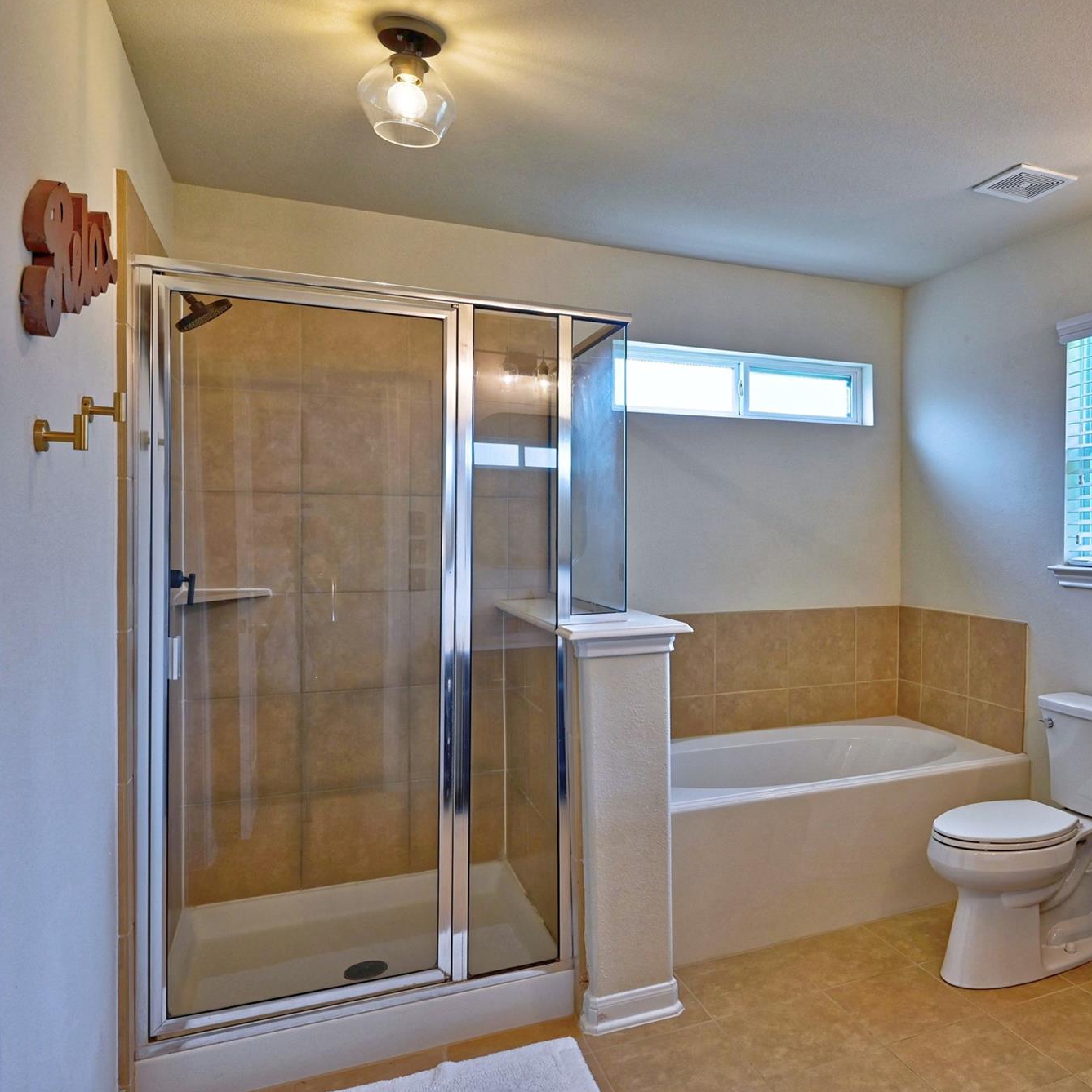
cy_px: 539
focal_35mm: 26
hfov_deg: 57.8
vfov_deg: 60.9
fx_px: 928
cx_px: 820
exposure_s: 1/13
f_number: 8
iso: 400
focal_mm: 20
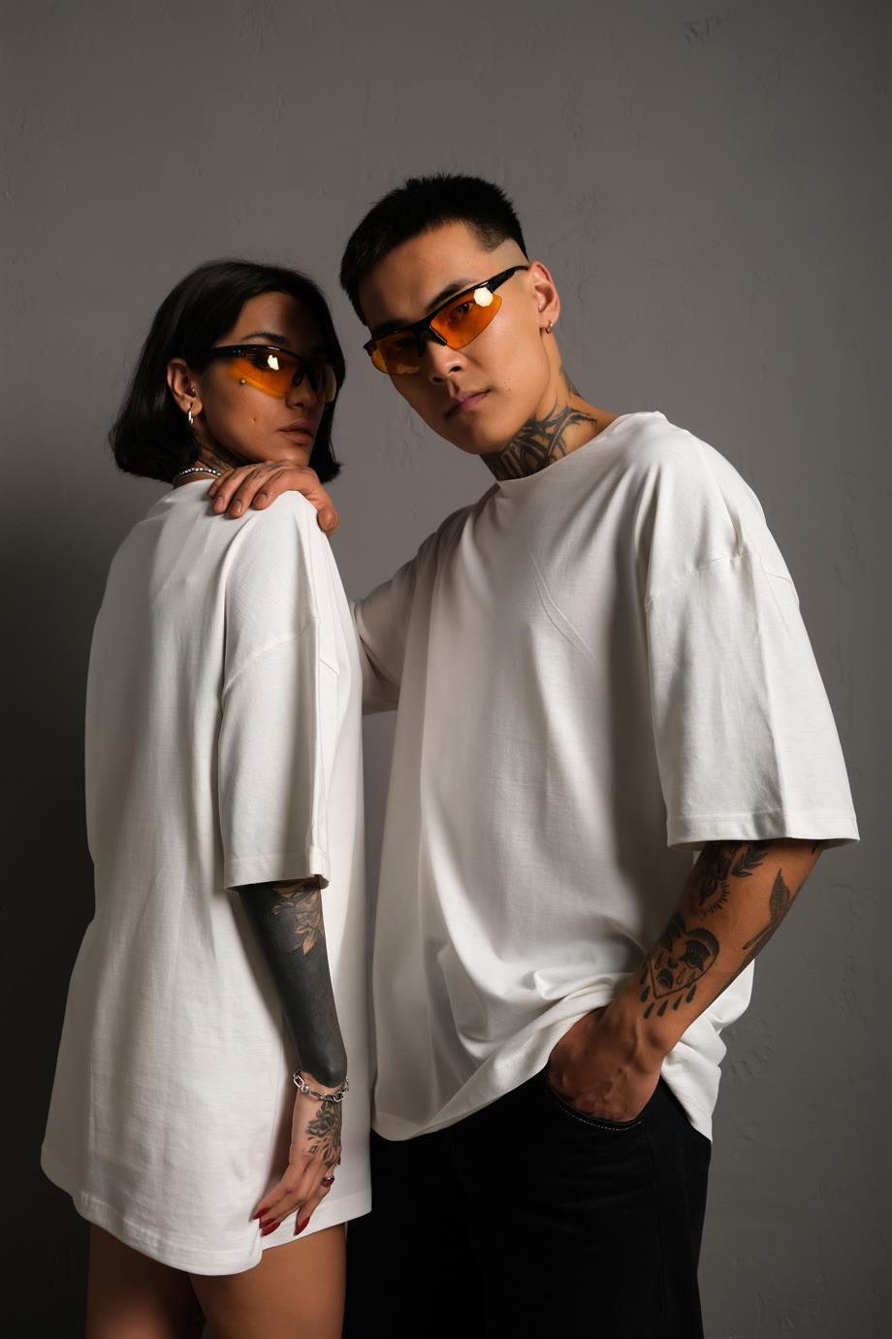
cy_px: 670
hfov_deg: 37.9
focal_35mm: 35
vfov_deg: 54.4
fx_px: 1301
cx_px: 446
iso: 160
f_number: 5
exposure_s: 1/160
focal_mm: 23.3
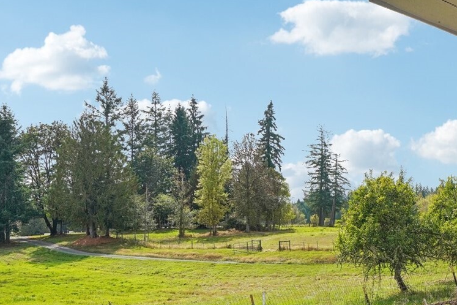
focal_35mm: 50
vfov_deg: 26.7
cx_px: 366
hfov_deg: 38.1
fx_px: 635
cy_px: 222
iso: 400
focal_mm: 22
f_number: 8
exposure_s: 1/1600
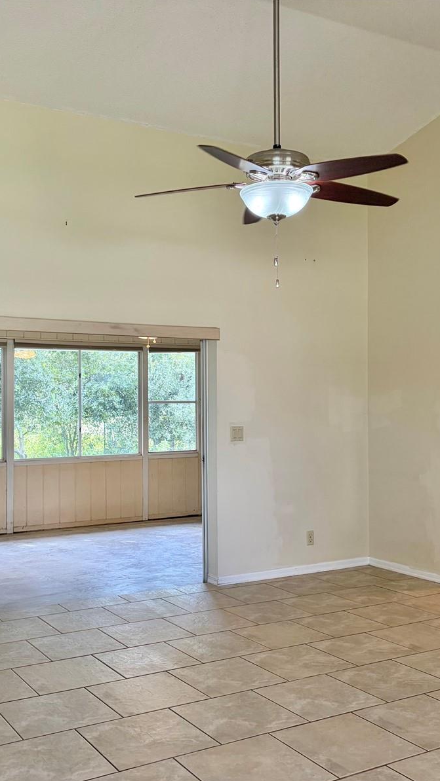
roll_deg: +0.4
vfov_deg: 52.8
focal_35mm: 38
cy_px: 390
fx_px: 788
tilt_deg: +1.3
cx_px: 198
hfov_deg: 31.2
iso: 125
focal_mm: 5.96
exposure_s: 1/226
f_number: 1.6
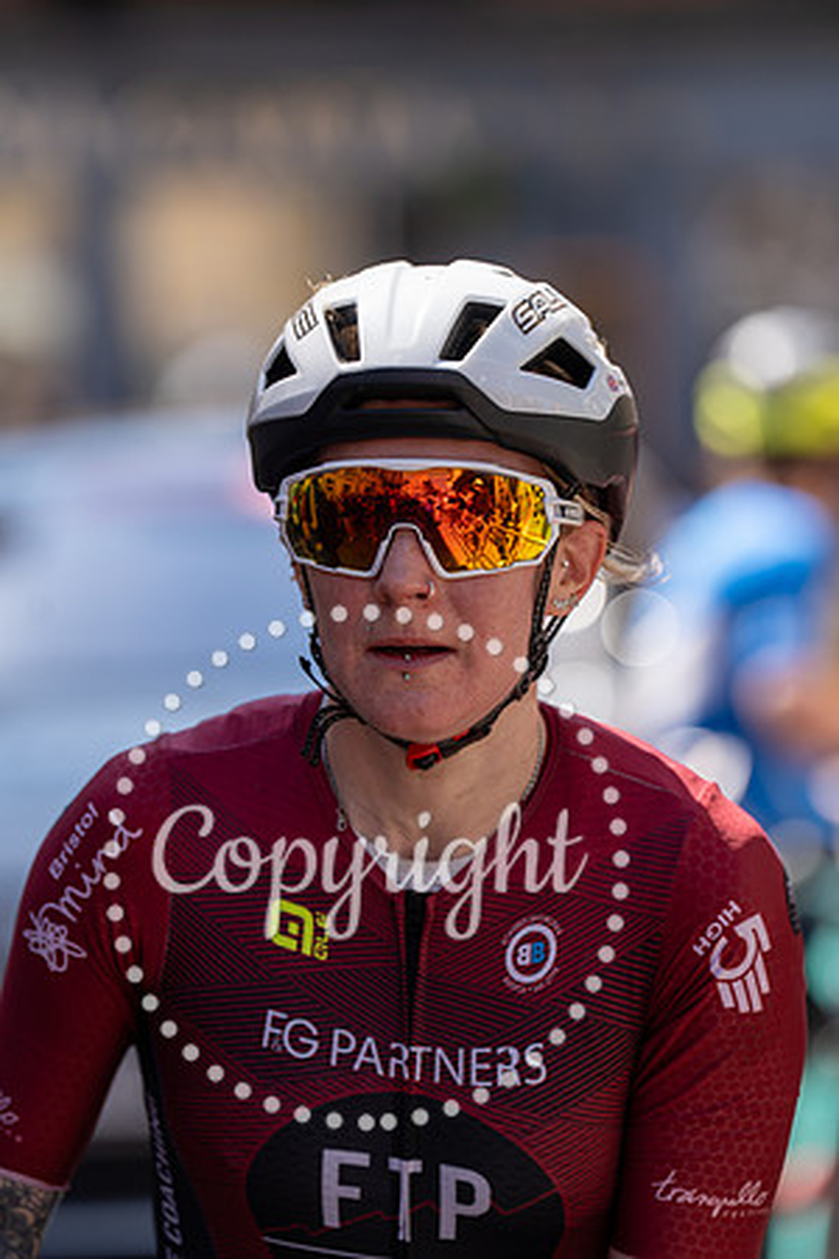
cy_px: 630
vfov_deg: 10.3
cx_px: 420
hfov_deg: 6.9
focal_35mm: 200
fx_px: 6991
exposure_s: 1/500
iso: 100
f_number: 3.5
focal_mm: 200
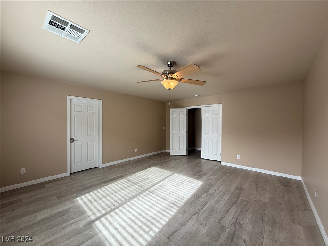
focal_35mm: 14
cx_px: 164
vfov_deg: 85.7
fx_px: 133
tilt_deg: -0.4
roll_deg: -0.6
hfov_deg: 102.1
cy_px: 123
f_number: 2.2
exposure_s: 1/156
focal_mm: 2.22
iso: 64
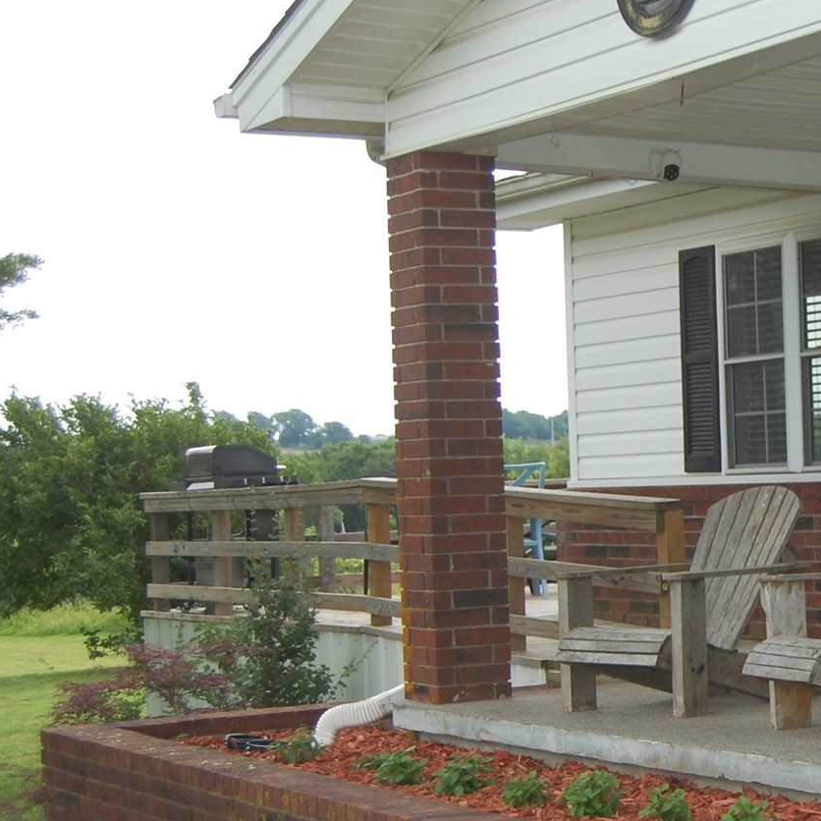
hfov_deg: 19.4
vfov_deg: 19.9
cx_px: 824
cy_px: 482
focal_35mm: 87
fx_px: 2334
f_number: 4.5
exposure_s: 1/500
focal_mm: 28
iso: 400
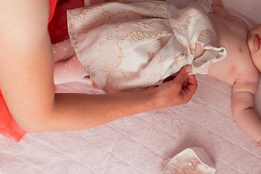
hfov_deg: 32.8
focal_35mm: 59
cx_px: 214
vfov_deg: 23.0
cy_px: 77
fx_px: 428
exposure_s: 1/250
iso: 800
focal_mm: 35
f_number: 4
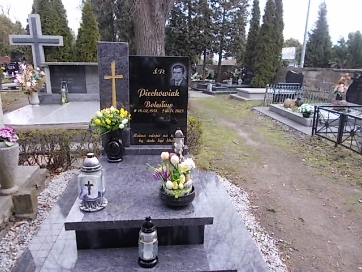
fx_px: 272
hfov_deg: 67.3
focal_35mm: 26
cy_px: 136
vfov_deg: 53.1
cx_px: 181
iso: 80
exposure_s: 1/125
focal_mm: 4.6
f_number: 3.2
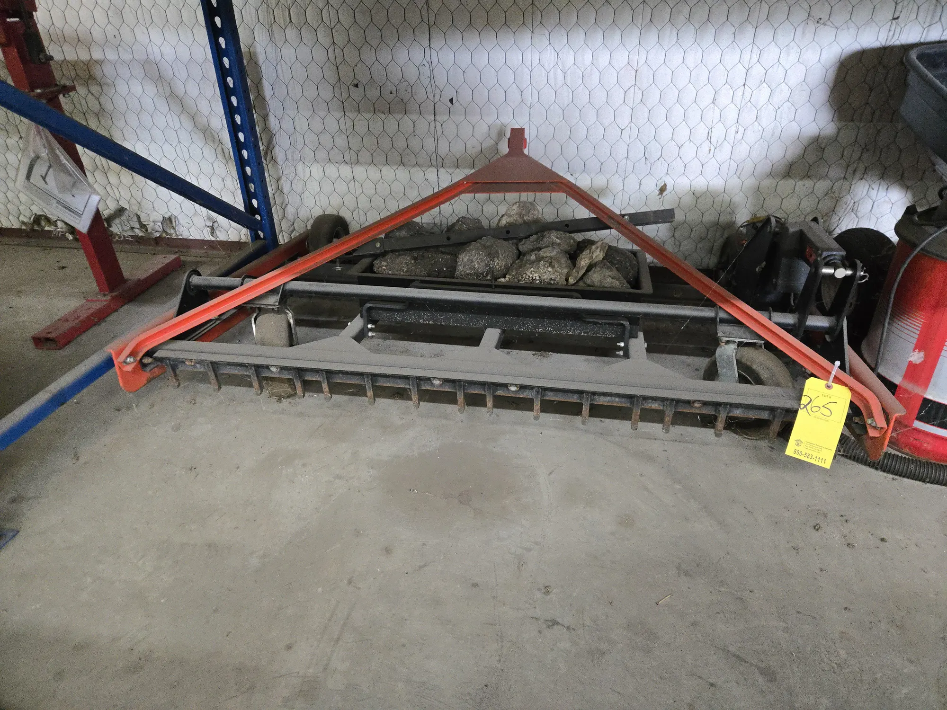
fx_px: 629
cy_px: 355
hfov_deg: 73.9
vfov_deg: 58.9
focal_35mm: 23
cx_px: 474
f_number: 1.8
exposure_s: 1/60
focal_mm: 5.4
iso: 500
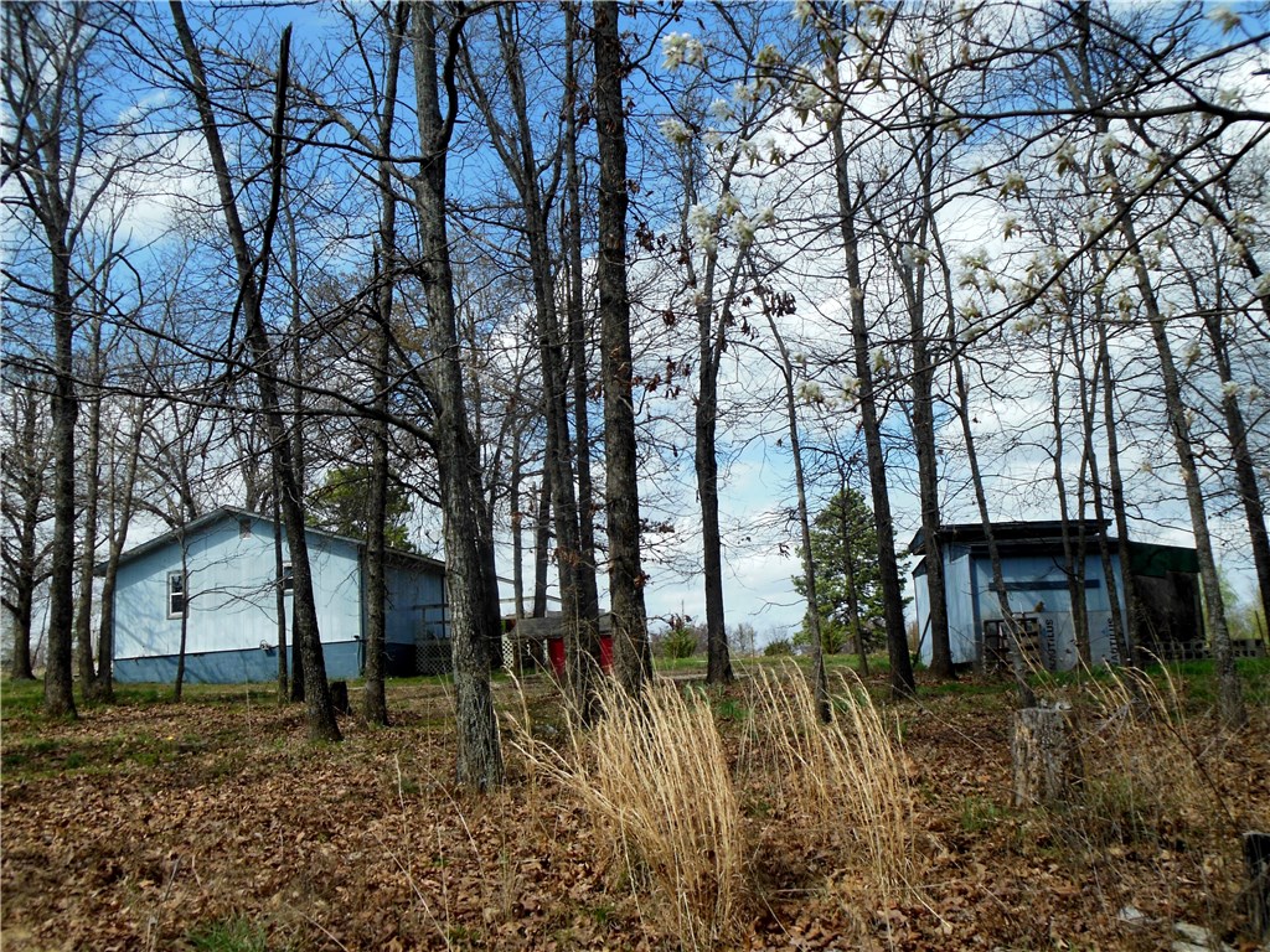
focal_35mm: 33
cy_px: 476
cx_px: 635
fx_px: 1211
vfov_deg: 42.9
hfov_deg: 55.4
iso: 125
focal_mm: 6
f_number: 3.5
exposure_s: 1/1250
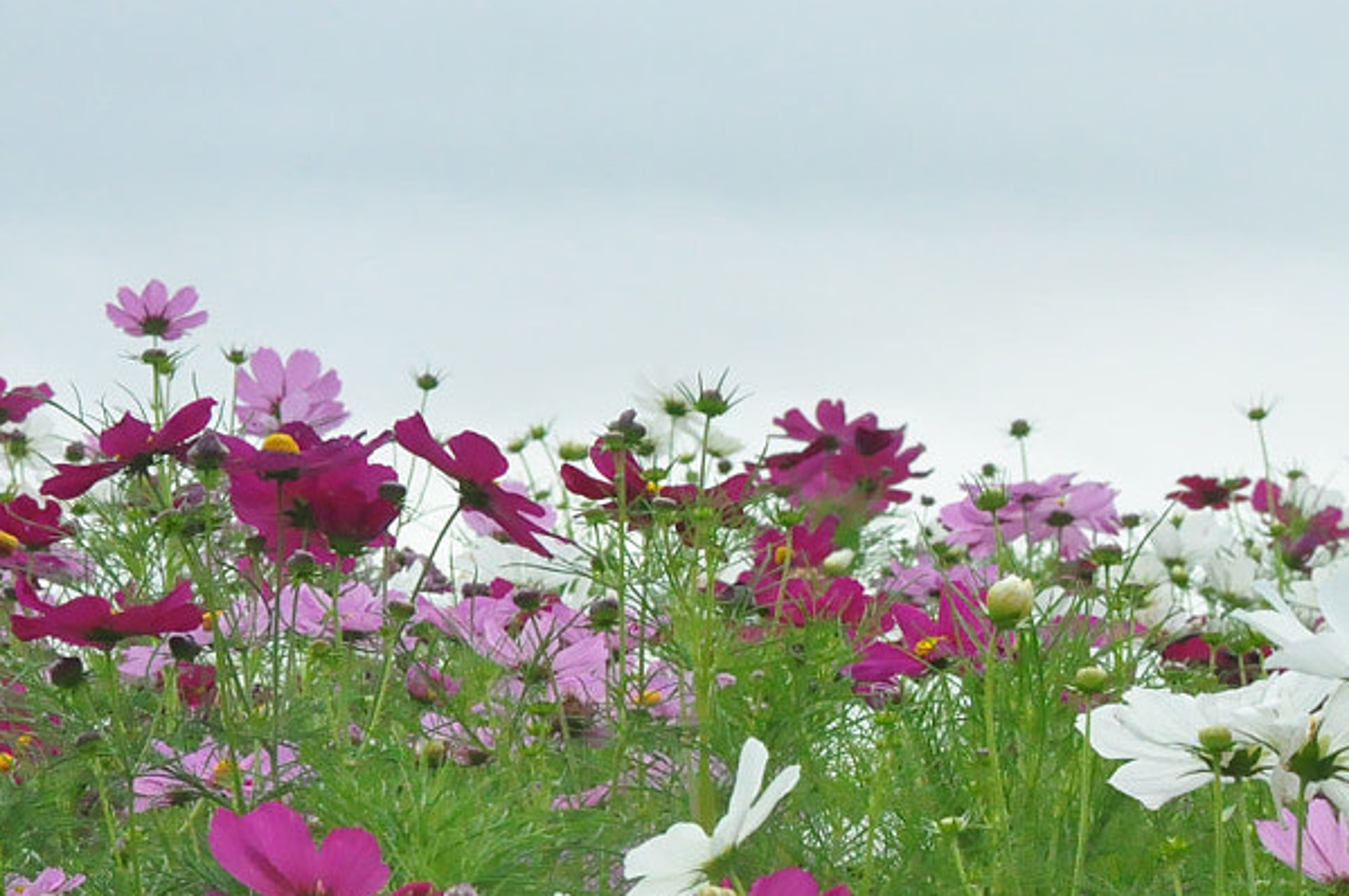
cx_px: 1680
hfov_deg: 9.2
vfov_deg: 6.2
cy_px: 1057
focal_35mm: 220
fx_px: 8247
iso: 3200
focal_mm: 55
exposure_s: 1/1000
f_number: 13
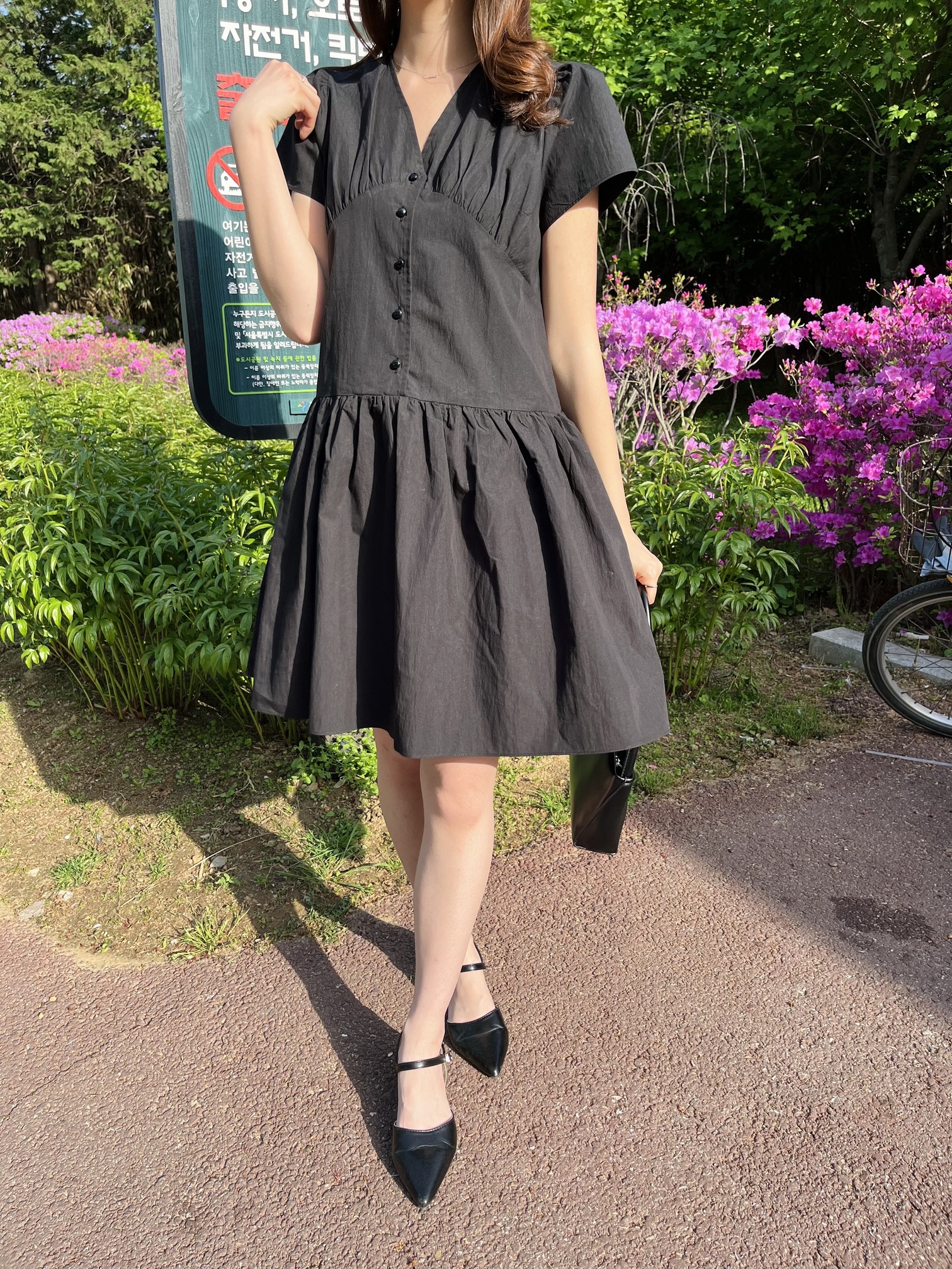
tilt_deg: -17.0
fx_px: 953
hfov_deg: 53.1
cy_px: 634
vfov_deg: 67.3
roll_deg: +1.8
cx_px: 476
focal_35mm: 26
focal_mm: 5.1
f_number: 1.6
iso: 50
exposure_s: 1/864
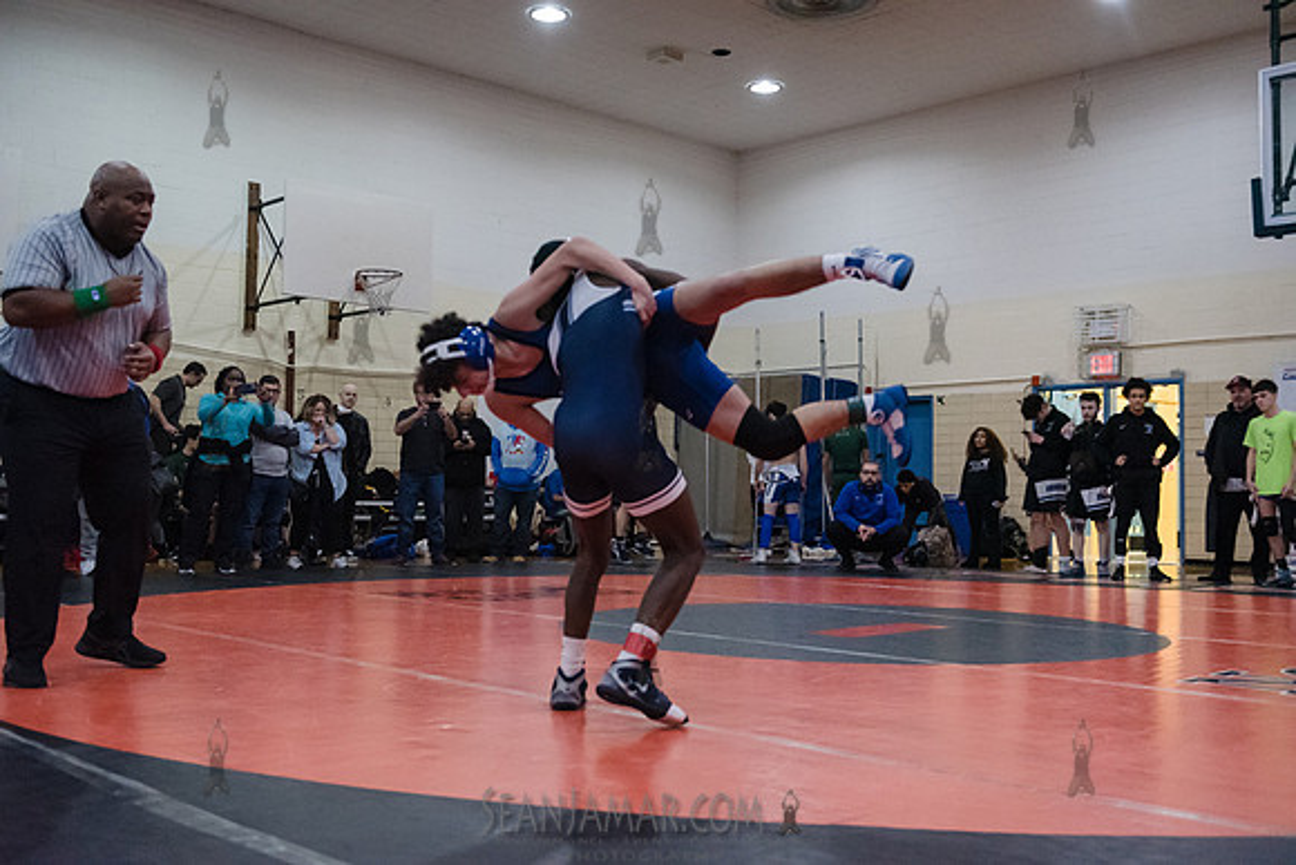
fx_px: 1368
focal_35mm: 38
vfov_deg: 35.1
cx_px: 648
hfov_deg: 50.7
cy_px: 432
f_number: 3.2
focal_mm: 38
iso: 8000
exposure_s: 1/400
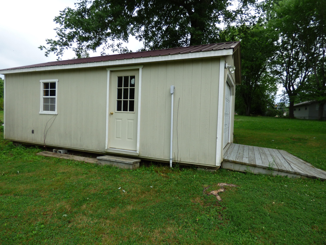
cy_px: 122
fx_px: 188
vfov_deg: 66.0
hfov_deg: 81.7
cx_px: 163
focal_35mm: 20
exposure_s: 1/800
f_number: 2.8
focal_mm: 3.58
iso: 100
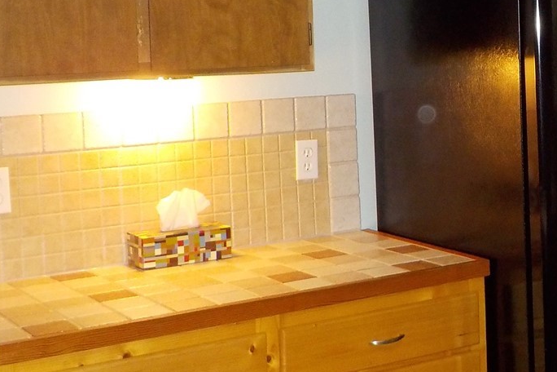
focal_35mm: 73
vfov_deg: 18.6
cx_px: 526
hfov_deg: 26.5
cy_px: 95
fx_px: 1129
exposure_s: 1/30
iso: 250
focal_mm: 4.1
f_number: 3.3
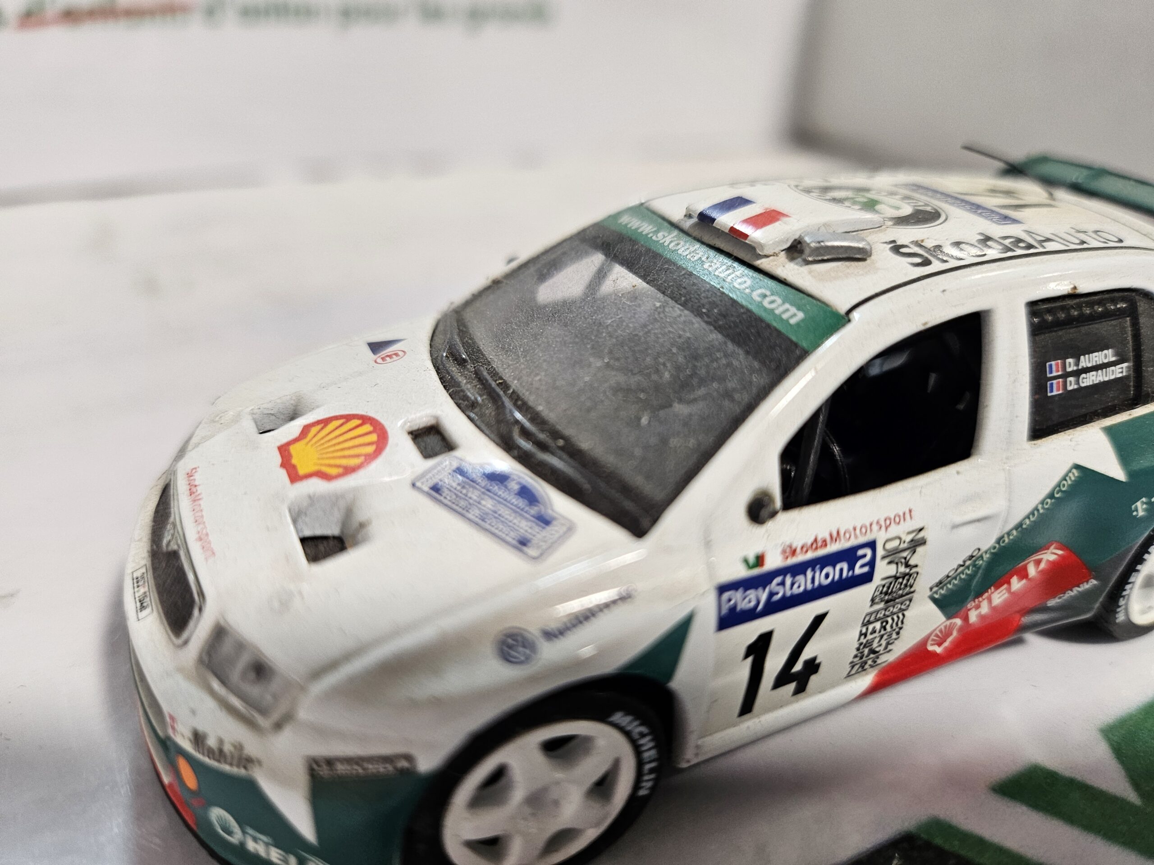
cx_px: 577
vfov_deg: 56.8
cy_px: 432
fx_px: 800
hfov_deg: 71.6
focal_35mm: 24
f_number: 1.8
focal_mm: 5
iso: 160
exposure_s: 1/100
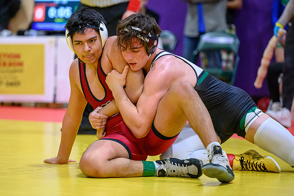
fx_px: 1445
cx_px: 121
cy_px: 97
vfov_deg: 7.8
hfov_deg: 11.6
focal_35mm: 177
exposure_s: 1/640
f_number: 2.8
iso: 7200
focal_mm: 150
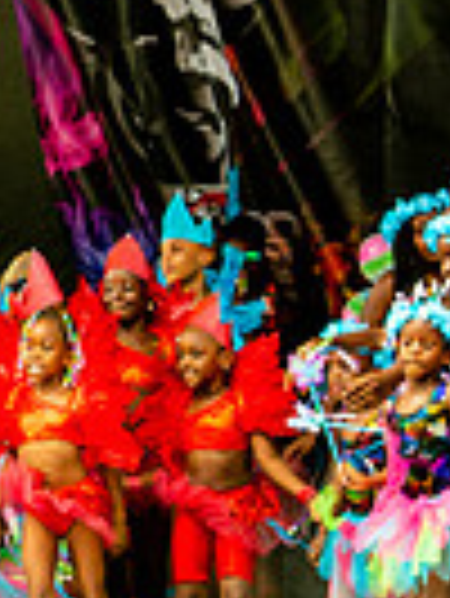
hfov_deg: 3.4
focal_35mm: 428
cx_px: -572
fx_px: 7407
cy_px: 333
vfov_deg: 4.6
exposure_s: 1/200
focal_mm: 102
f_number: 5.6
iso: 160
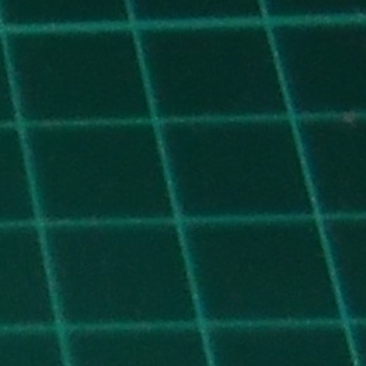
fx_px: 2668
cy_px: 731
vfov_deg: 7.5
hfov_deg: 6.5
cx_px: -1042
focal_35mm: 223
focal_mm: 4.1
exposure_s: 1/30
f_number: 3.3
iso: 200
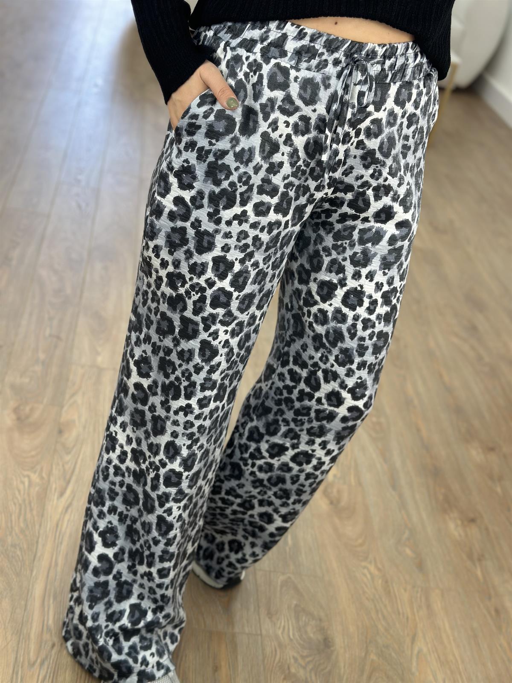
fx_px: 947
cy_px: 342
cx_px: 256
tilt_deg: -52.1
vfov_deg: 39.7
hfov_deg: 30.3
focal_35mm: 48
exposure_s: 1/100
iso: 80
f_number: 1.78
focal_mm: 6.86
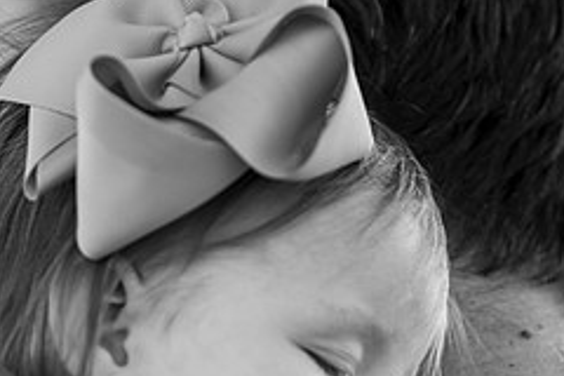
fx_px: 5859
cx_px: 56
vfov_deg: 3.7
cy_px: 405
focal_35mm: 374
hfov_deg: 5.5
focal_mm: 155
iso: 160
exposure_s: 1/250
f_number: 4
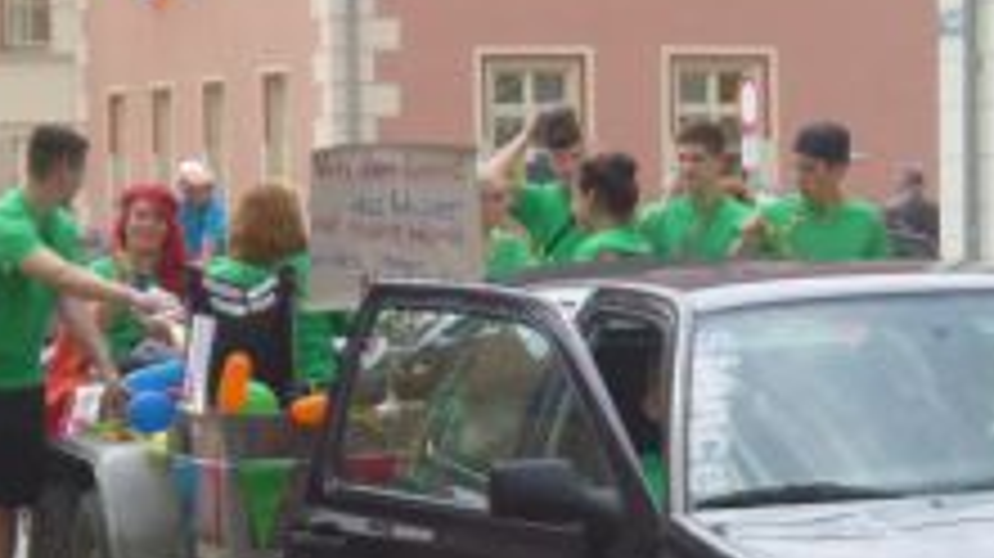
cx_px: 634
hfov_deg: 13.1
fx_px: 4320
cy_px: 396
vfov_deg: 7.4
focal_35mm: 164
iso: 100
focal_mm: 14.8
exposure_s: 1/200
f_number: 5.1
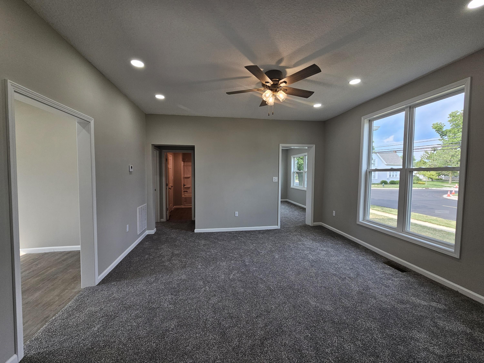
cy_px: 182
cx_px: 242
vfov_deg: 89.9
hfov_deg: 106.2
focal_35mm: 13
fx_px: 182
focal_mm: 2.2
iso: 64
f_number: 2.2
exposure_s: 1/120
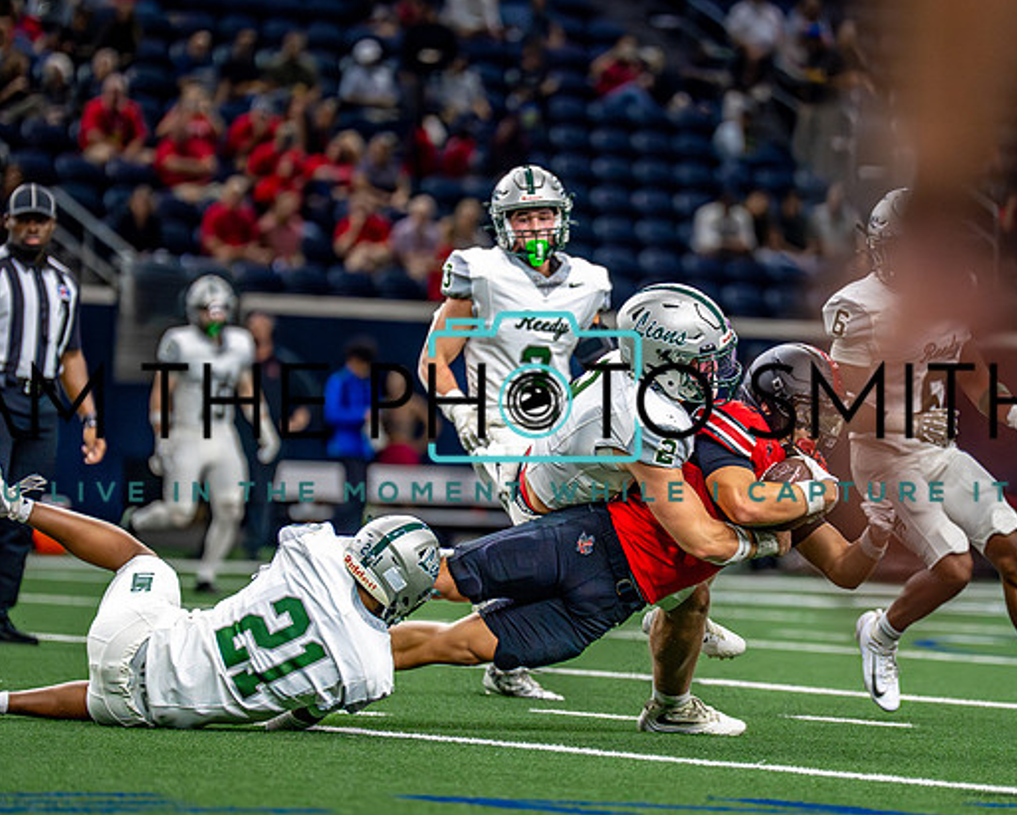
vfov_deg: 5.5
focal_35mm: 283
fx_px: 8523
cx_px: 575
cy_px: 450
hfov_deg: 6.8
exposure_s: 1/2000
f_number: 2.8
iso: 5000
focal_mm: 200
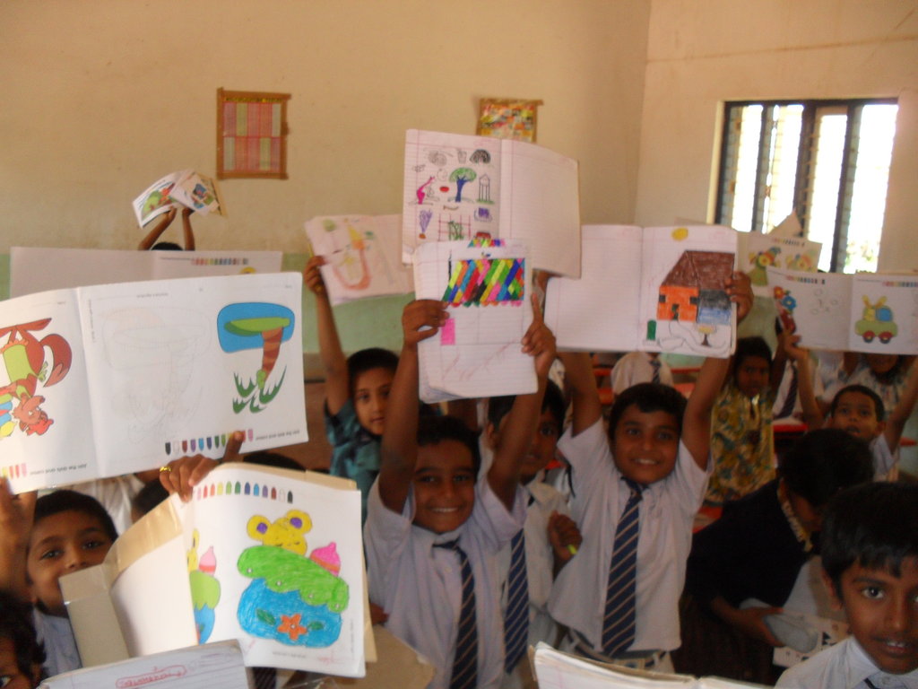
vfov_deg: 40.7
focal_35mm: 35
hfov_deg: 52.6
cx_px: 459
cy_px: 344
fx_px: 928
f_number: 3.2
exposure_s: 1/45
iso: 200
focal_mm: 6.3
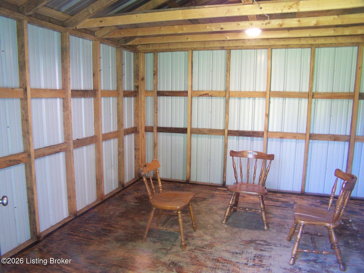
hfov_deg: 49.0
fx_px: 400
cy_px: 136
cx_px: 182
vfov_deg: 37.7
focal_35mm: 38
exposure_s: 1/15
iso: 140
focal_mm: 6.3
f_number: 2.8
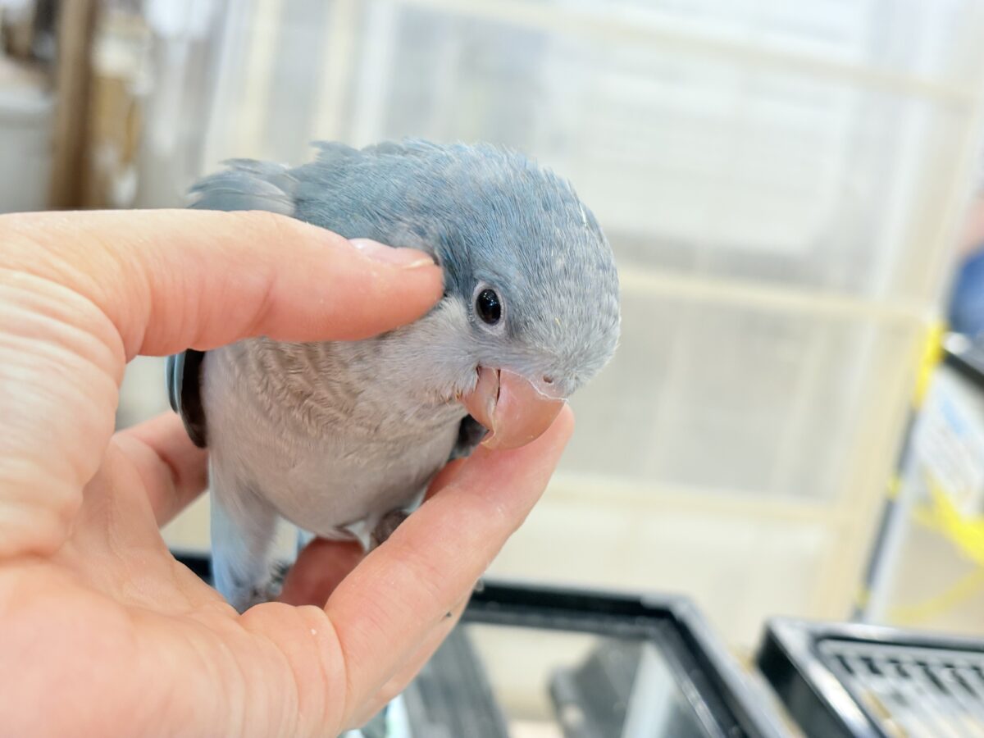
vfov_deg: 28.0
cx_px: 492
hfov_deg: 36.8
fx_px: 1478
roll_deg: -10.6
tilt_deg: -15.5
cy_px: 369
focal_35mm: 52
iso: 64
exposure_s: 1/50
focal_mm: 5.96
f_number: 1.6
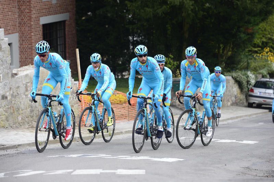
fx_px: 951
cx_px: 137
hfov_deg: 16.4
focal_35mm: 125
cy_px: 91
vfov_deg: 10.9
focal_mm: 125
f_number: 4.5
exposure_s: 1/1000
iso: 500
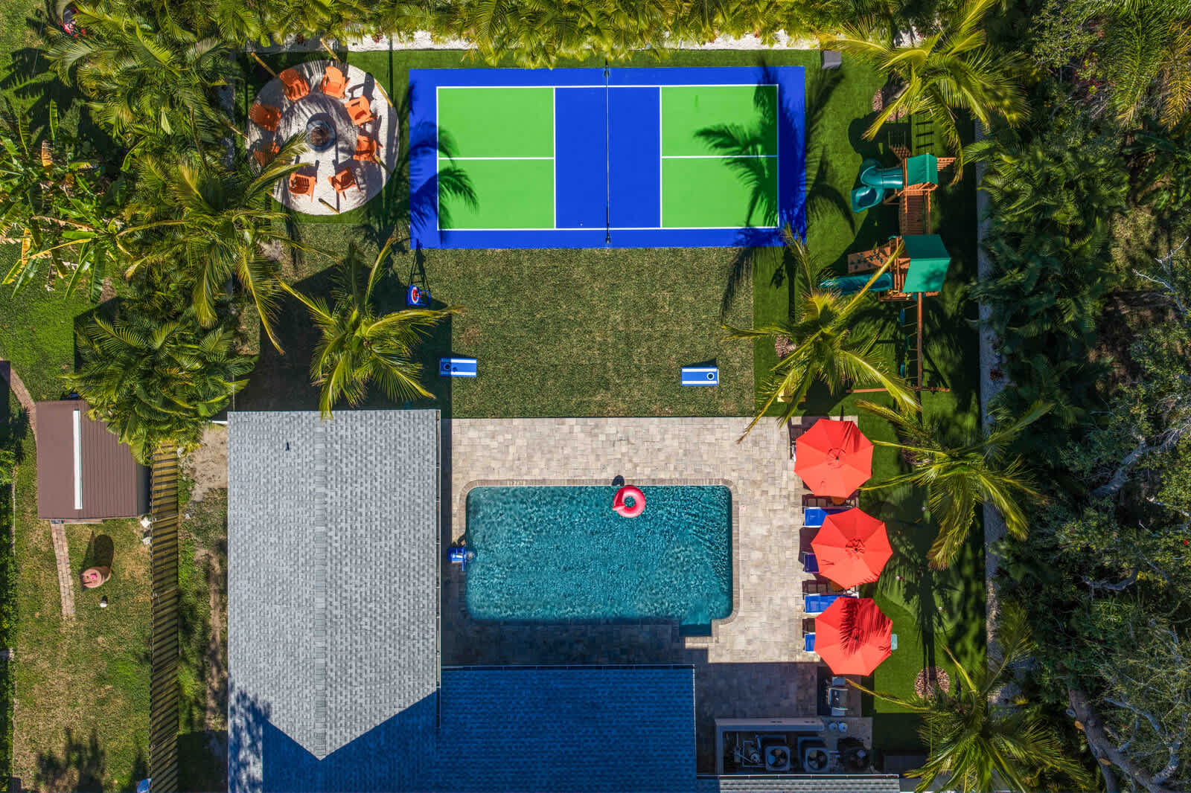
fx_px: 926
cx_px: 596
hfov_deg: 65.5
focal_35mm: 28
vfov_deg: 46.4
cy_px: 396
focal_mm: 14.4
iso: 250
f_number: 2.8
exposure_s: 1/4000
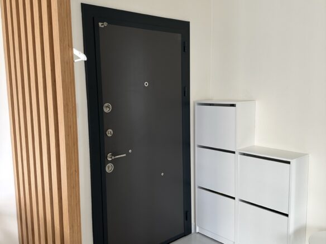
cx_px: 163
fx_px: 226
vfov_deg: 56.8
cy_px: 122
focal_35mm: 24
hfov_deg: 71.6
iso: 125
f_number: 1.78
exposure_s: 1/50
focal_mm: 6.86
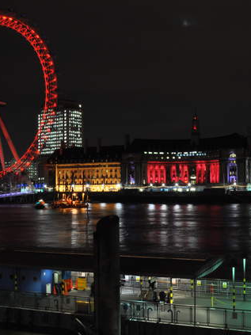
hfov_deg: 30.1
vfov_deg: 39.7
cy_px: 168
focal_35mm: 48
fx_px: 464
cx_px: 160
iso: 640
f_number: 22
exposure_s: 5
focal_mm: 22
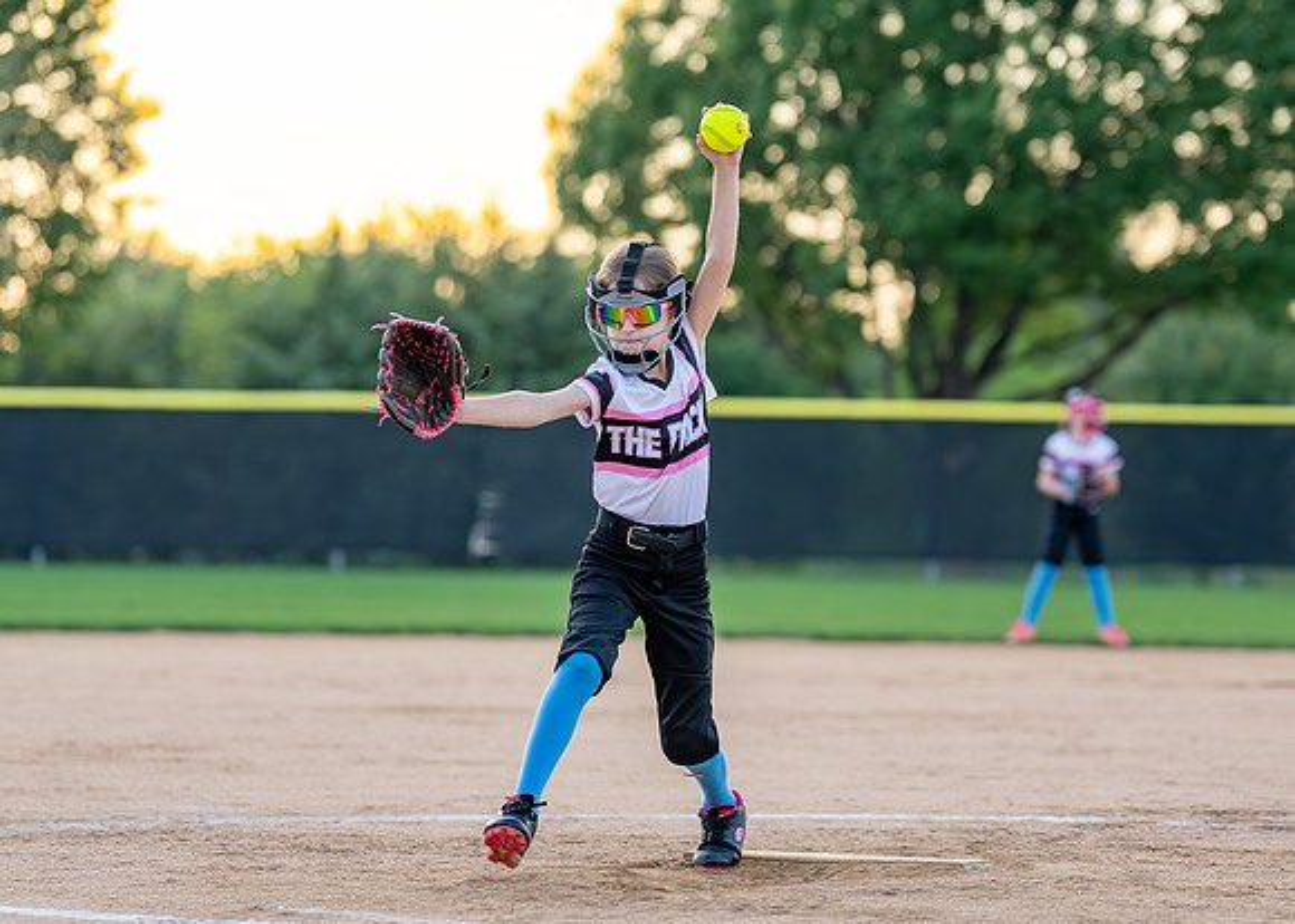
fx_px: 6533
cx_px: 669
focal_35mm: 178
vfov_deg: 8.1
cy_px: 434
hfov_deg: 11.3
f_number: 2.8
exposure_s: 1/1000
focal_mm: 129
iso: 250
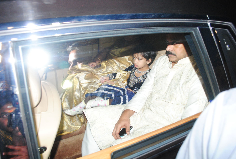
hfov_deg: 67.3
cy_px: 80
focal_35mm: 27
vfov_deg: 48.1
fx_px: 177
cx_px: 118
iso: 800
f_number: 5
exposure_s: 1/60
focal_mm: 18
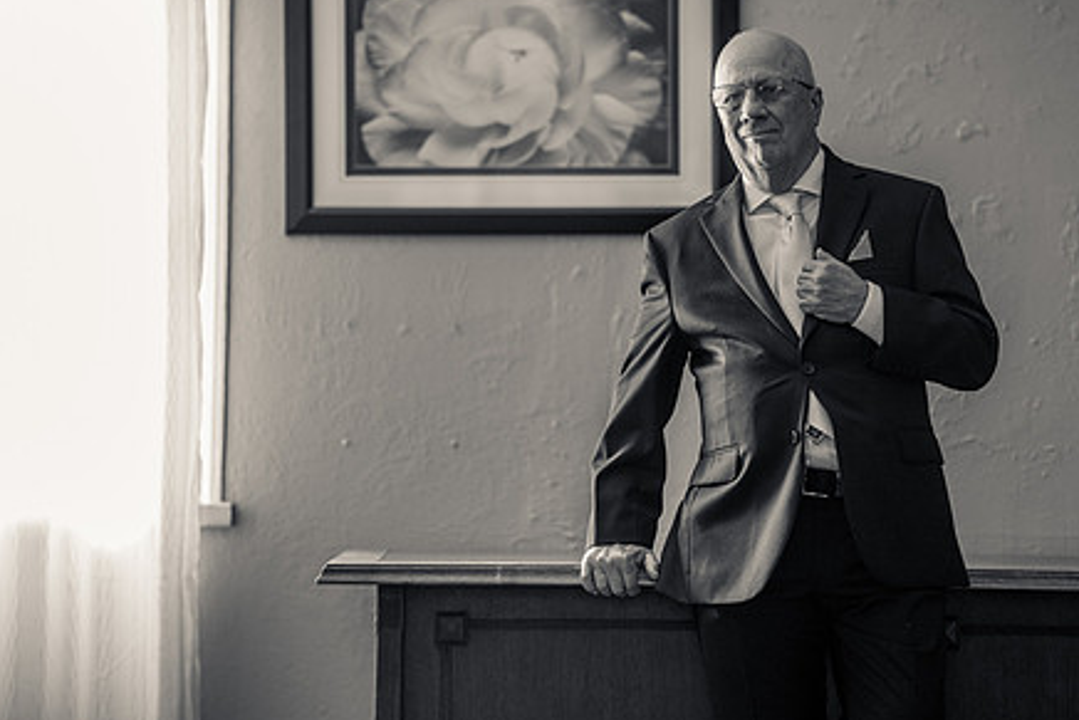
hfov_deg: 18.1
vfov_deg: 12.1
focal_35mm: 113
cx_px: 591
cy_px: 286
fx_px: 3388
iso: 200
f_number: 1.4
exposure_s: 1/400
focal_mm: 85
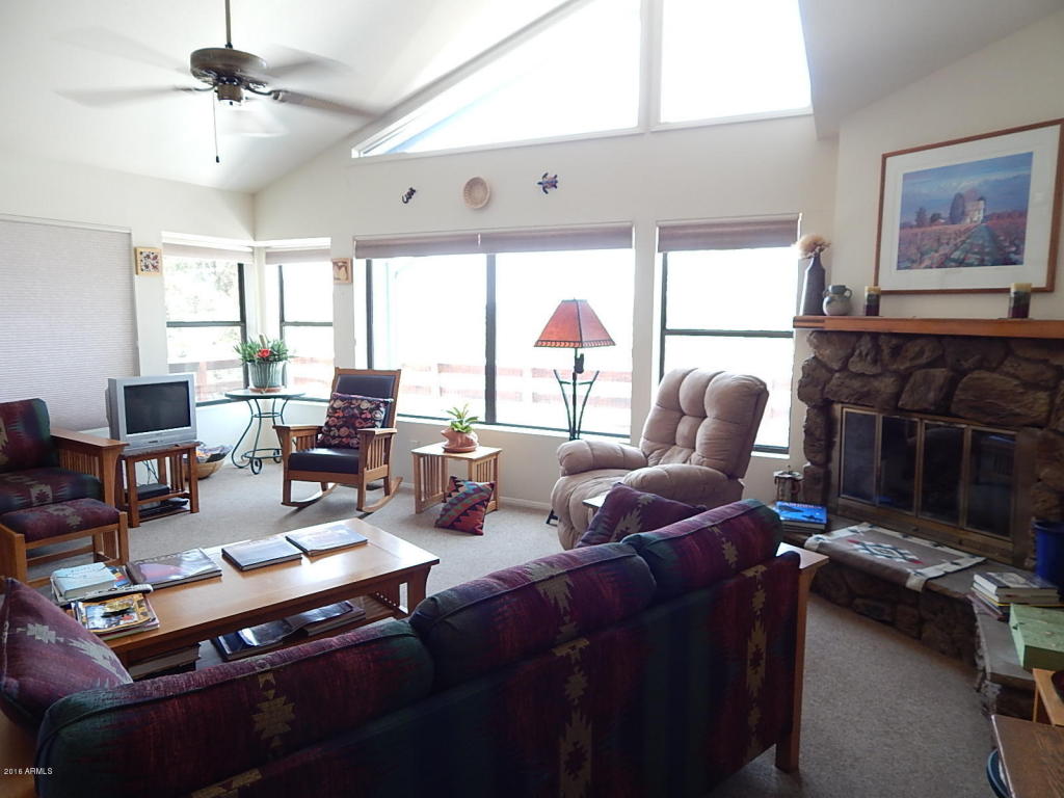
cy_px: 399
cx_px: 532
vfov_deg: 58.9
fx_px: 707
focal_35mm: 23
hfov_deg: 73.9
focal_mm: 4
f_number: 3
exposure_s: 1/40
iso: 125
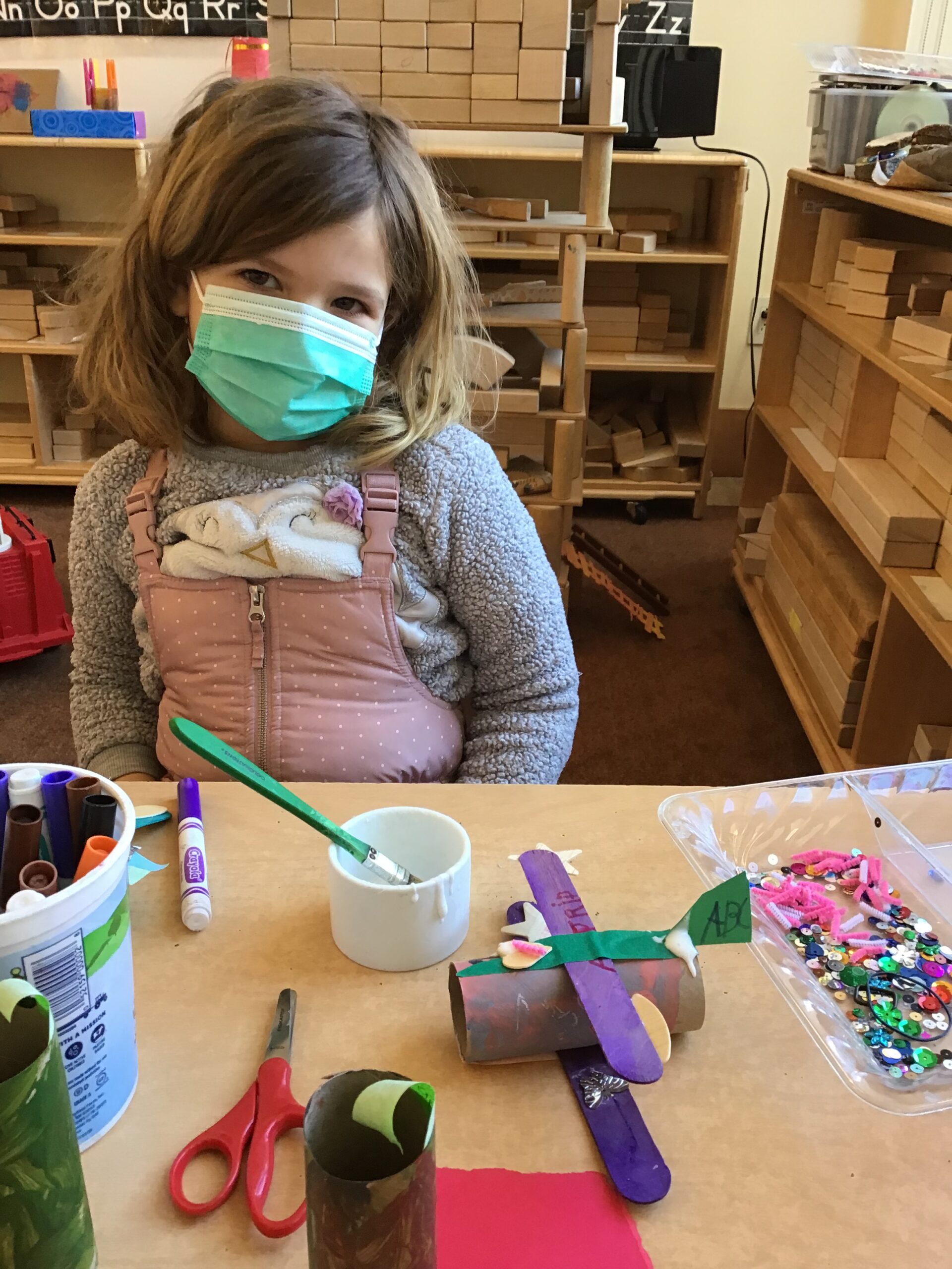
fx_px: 1137
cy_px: 634
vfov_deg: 58.4
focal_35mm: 31
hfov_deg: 45.4
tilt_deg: -23.9
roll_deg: -0.1
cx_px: 476
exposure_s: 1/30
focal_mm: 3.3
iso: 50
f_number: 2.4
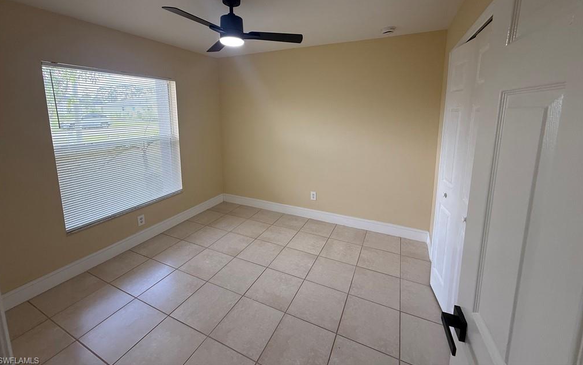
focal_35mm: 15
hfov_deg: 101.5
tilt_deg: -7.4
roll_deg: +0.4
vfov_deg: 73.9
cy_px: 145
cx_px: 291
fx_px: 238
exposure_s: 1/120
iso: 125
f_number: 2.2
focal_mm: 2.22
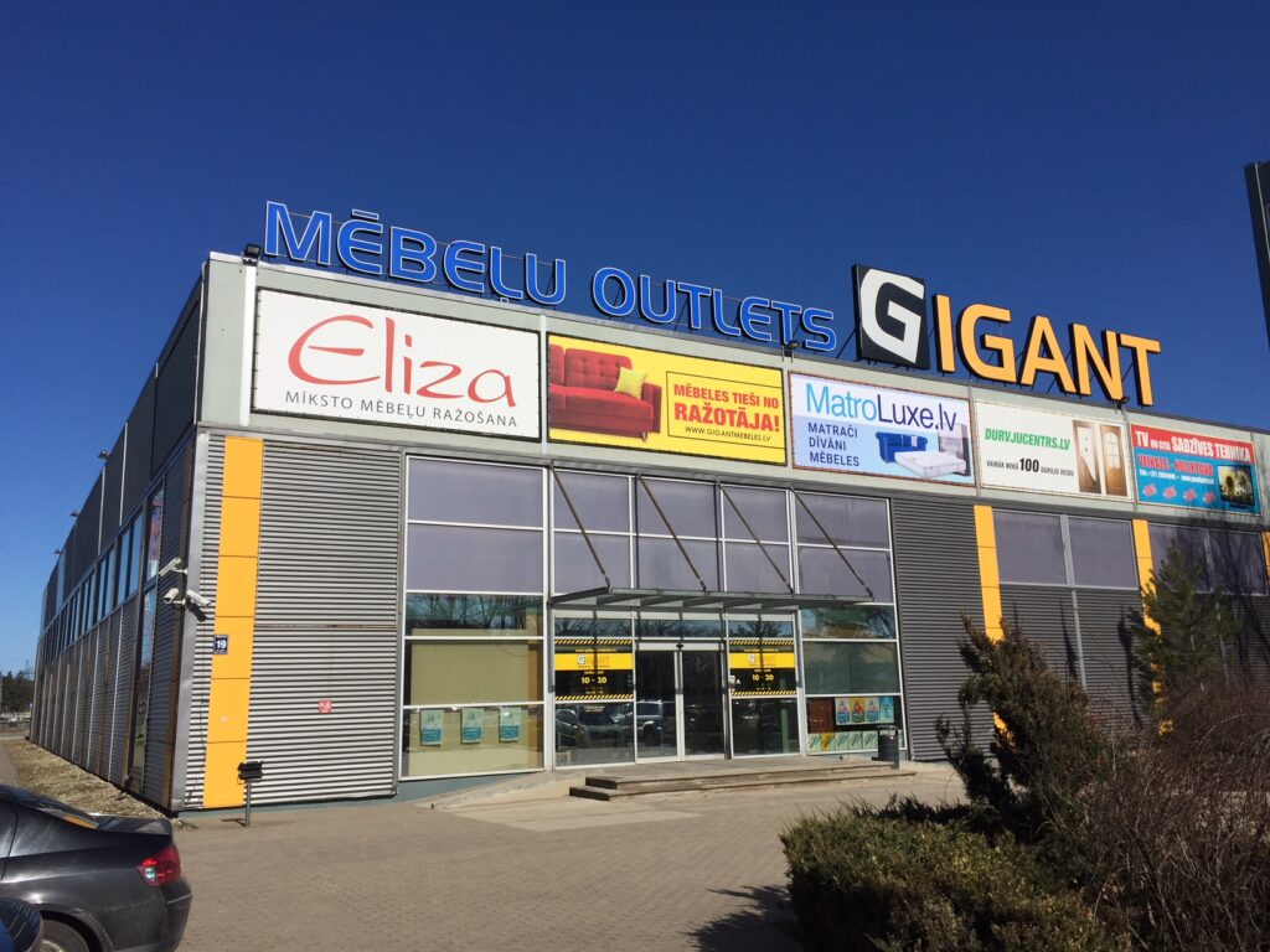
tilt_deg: +12.5
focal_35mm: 29
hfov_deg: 61.7
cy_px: 476
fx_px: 1064
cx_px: 635
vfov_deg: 48.2
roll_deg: +2.8
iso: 32
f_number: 2.2
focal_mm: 4.15
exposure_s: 1/5650
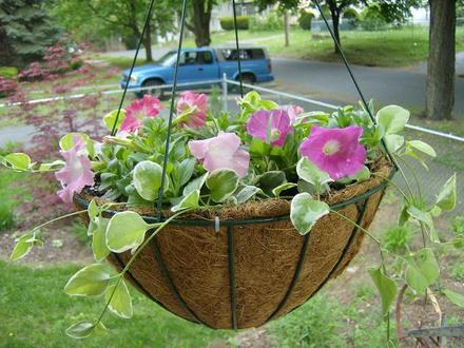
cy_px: 174
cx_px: 232
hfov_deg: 51.4
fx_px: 483
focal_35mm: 36
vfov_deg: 39.7
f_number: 2.8
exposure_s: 1/64
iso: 141
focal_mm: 6
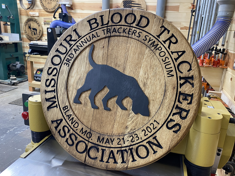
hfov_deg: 65.3
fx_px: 183
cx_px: 116
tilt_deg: -17.2
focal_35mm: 27
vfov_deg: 51.4
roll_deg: -3.6
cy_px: 90
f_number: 1.8
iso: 100
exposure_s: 1/60
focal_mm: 4.25
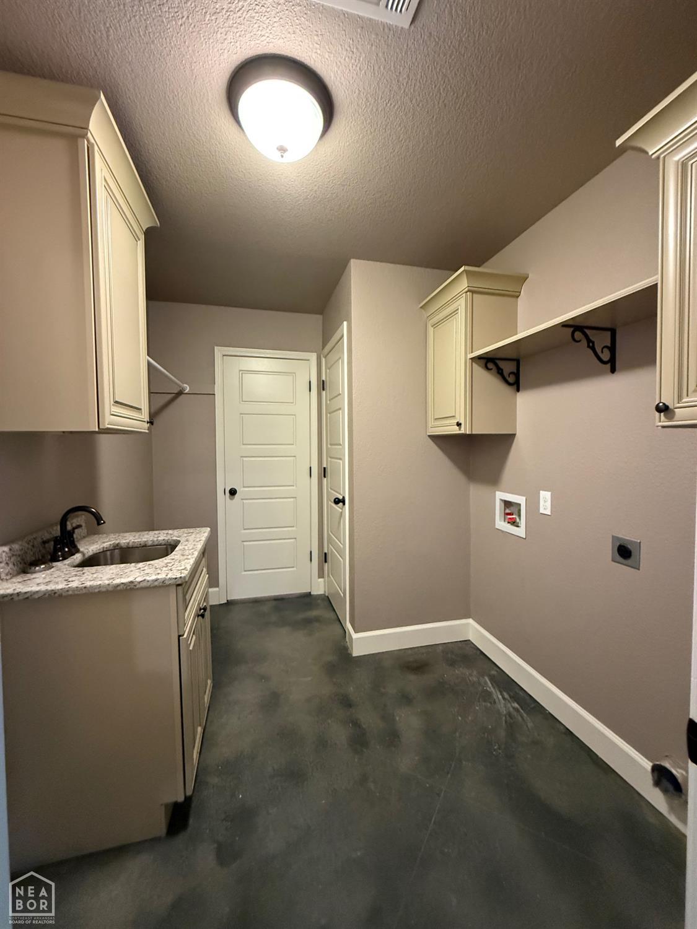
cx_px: 348
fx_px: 376
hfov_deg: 85.7
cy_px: 464
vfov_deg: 102.1
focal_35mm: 14
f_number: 2.2
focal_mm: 2.22
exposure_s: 1/60
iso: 1000
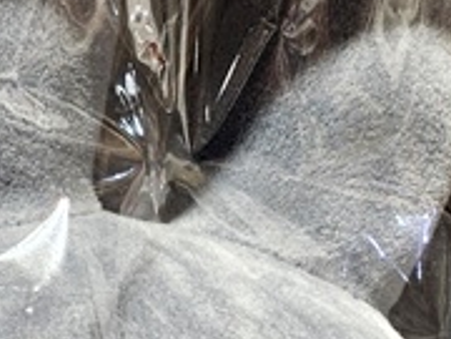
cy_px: 707
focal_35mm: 115
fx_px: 1498
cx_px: -519
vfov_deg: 11.4
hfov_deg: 13.8
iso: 100
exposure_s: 1/180
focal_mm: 5.4
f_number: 1.8
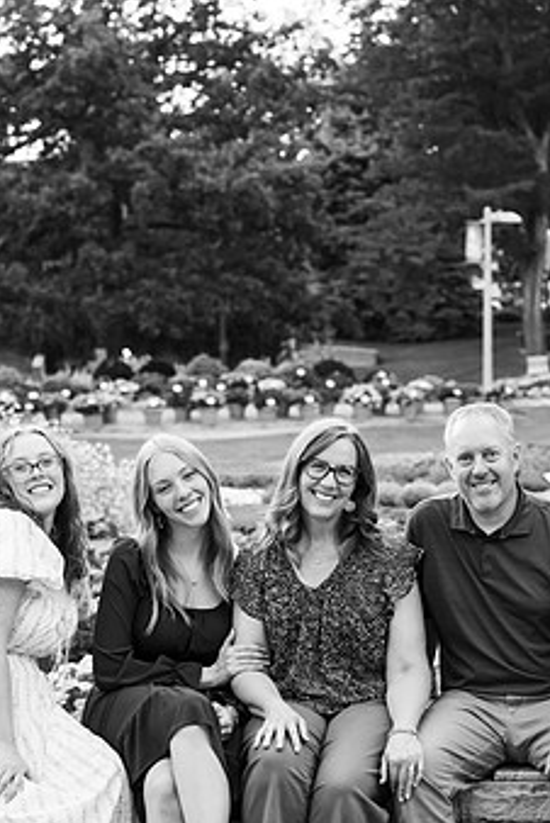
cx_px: 336
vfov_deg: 18.0
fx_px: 2584
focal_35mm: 113
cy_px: 543
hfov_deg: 12.1
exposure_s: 1/200
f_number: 5.6
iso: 4000
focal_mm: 85
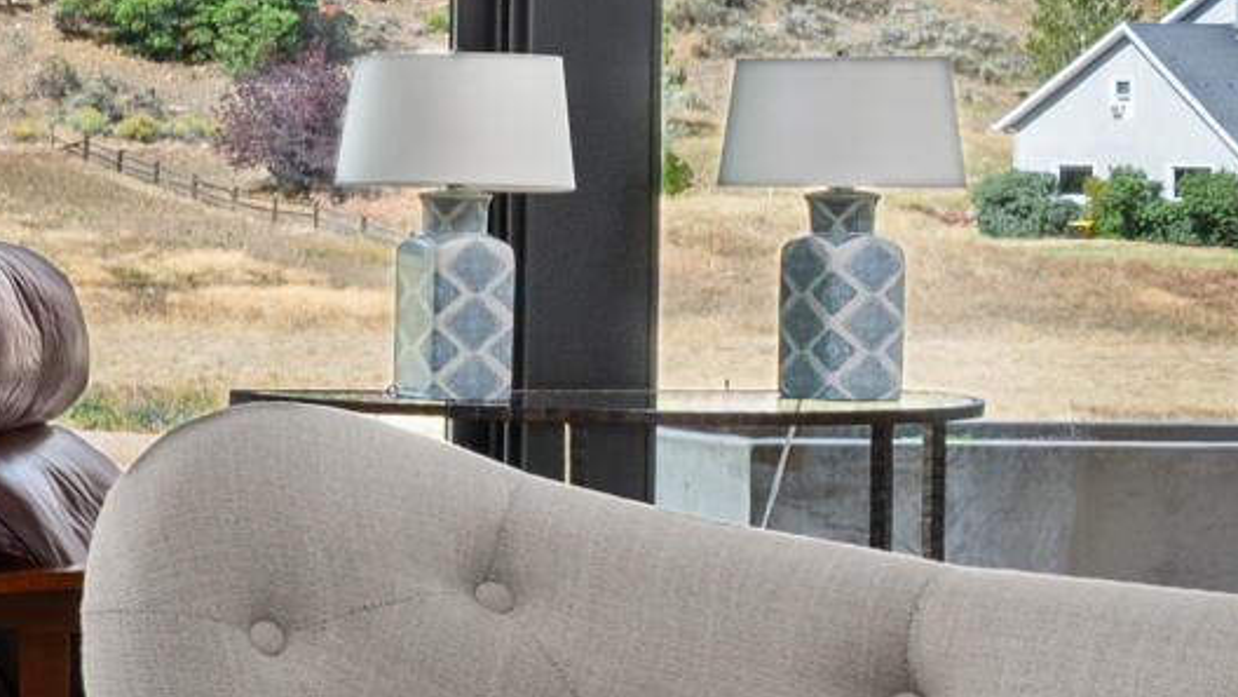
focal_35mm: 116
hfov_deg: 13.0
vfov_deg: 10.4
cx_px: -1897
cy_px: 230
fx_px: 3807
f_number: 7.1
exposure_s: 1/5
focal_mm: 19.5
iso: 125
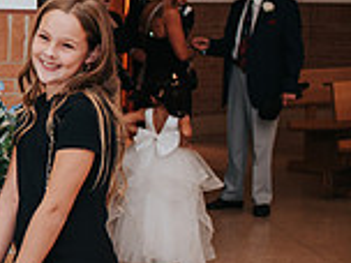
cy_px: 151
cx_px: -289
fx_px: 1318
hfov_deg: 13.5
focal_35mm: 130
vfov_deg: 11.4
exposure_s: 1/125
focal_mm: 35
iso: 1000
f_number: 2.8
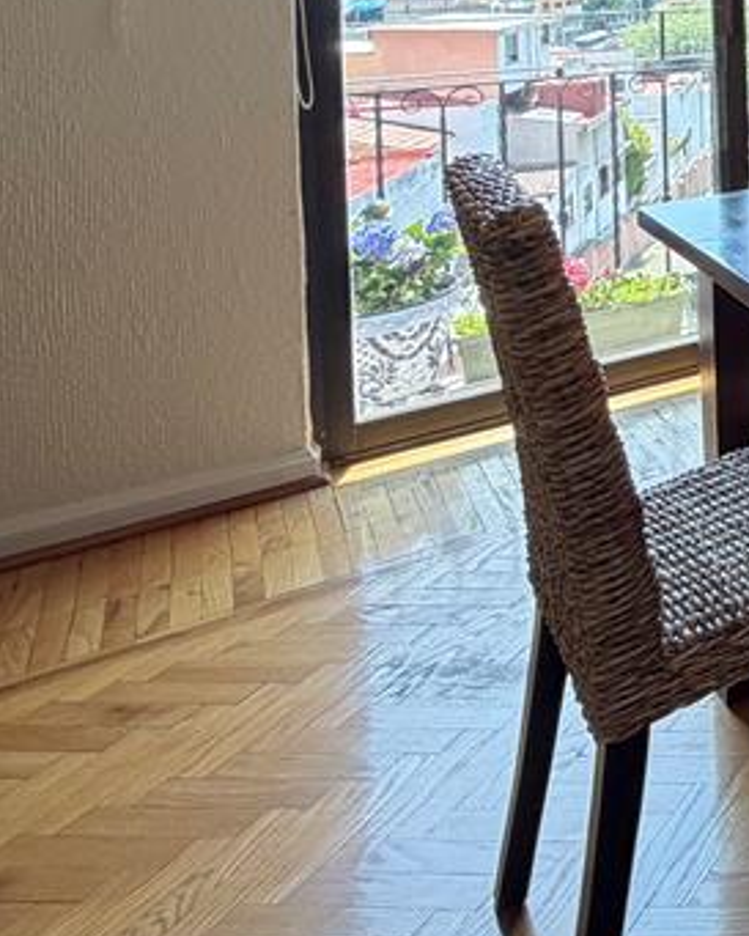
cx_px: 1311
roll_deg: +1.5
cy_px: -38
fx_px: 1136
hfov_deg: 22.8
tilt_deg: -1.9
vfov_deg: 38.7
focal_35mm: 41
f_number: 2.2
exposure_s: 1/121
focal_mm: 2.22
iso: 250
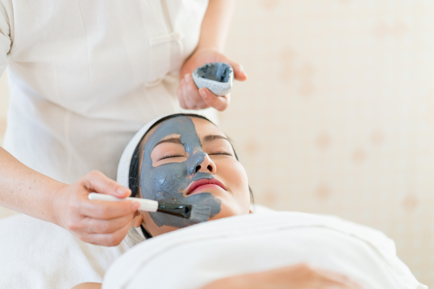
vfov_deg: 16.1
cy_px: 144
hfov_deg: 23.9
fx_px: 1025
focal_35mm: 85
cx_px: 217
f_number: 1.8
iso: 400
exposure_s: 1/250
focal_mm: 85
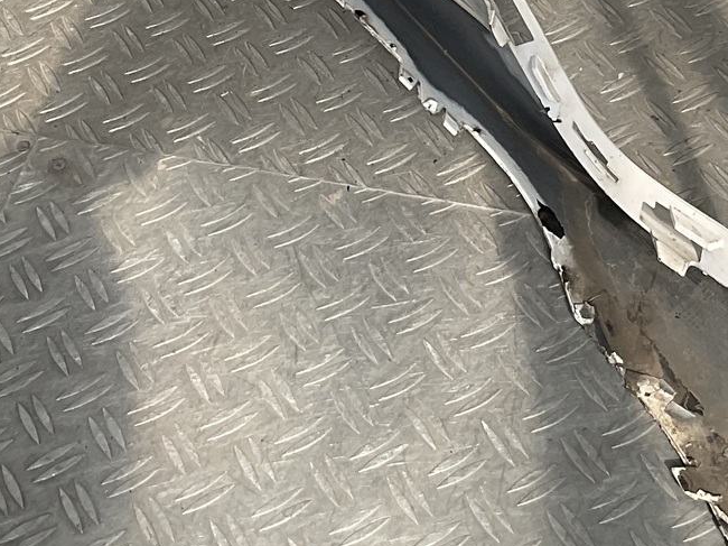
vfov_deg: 15.6
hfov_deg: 21.8
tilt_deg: -41.0
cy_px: -170
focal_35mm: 90
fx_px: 1892
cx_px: 298
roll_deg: +4.4
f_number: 1.8
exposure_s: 1/719
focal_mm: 3
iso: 16
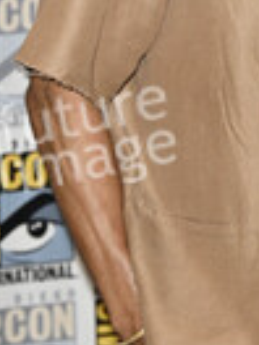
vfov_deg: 8.2
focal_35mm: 241
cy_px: 18
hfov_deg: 6.1
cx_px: 327
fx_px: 2404
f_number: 5
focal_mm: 83
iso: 2500
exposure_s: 1/250
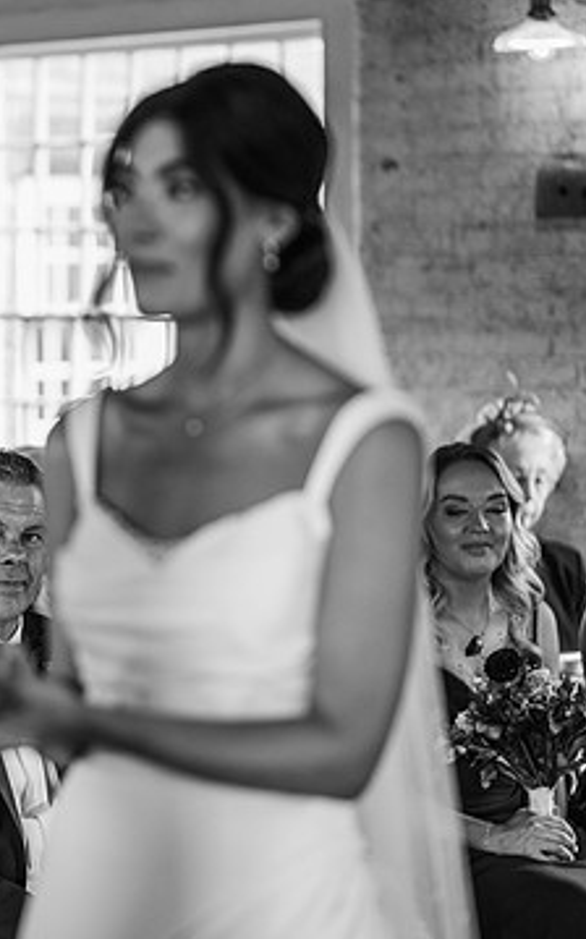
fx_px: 3582
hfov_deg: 9.3
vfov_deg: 14.9
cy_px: 460
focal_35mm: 140
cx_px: -29
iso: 500
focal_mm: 85
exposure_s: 1/200
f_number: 2
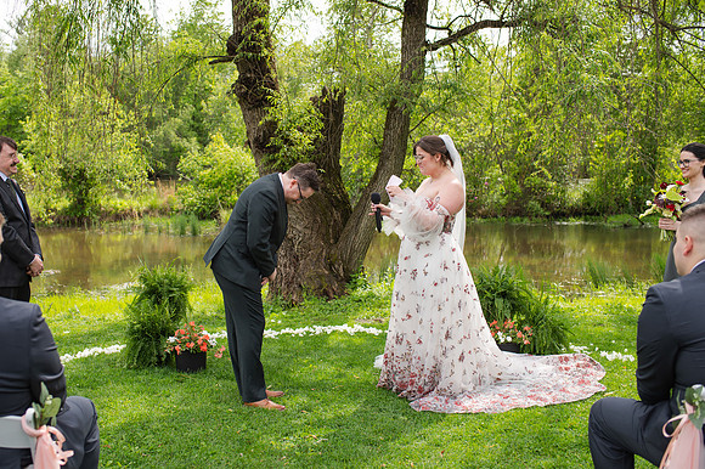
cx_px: 310
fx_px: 767
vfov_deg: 34.0
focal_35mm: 39
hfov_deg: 49.2
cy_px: 234
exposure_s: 1/500
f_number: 3.5
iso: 100
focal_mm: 35
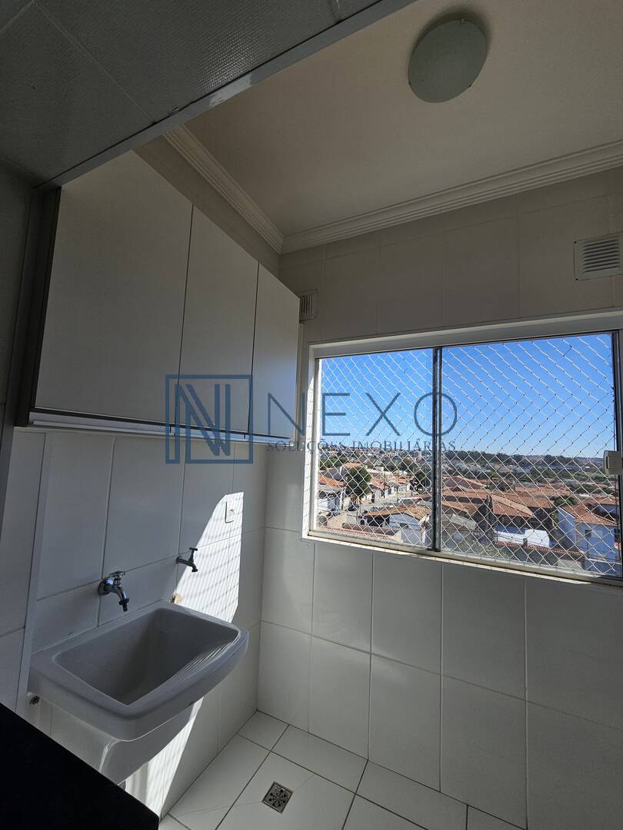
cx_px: 312
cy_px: 415
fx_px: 312
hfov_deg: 89.9
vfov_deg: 106.2
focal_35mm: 13
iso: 50
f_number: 2.2
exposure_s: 1/1406
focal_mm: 2.2
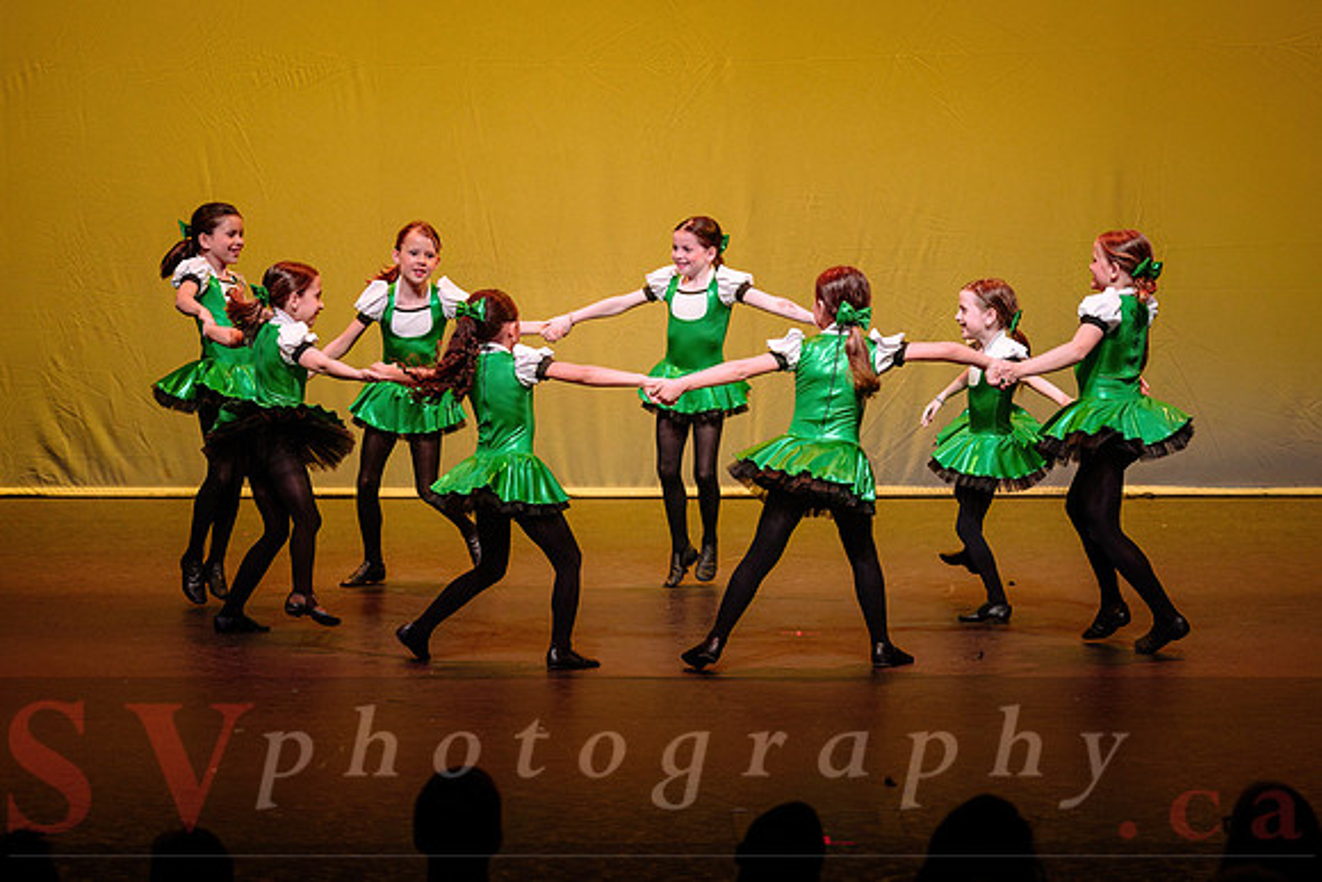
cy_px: 334
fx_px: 5702
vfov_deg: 8.8
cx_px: 714
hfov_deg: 13.2
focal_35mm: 155
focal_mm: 110
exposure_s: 1/500
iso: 1250
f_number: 2.8
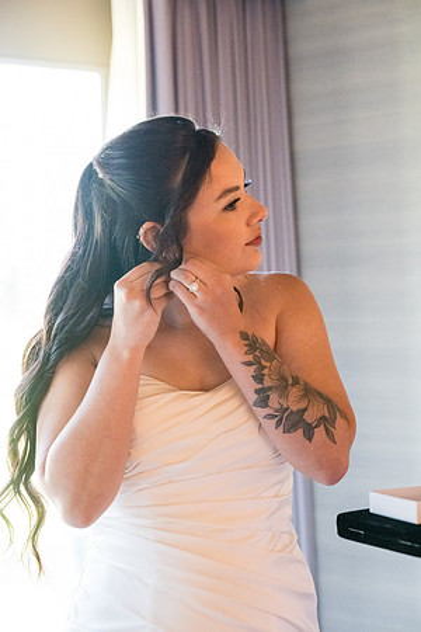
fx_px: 1438
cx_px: 210
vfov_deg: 24.8
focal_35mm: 82
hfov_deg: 16.7
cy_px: 316
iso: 10000
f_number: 4
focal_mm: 82
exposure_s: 1/320
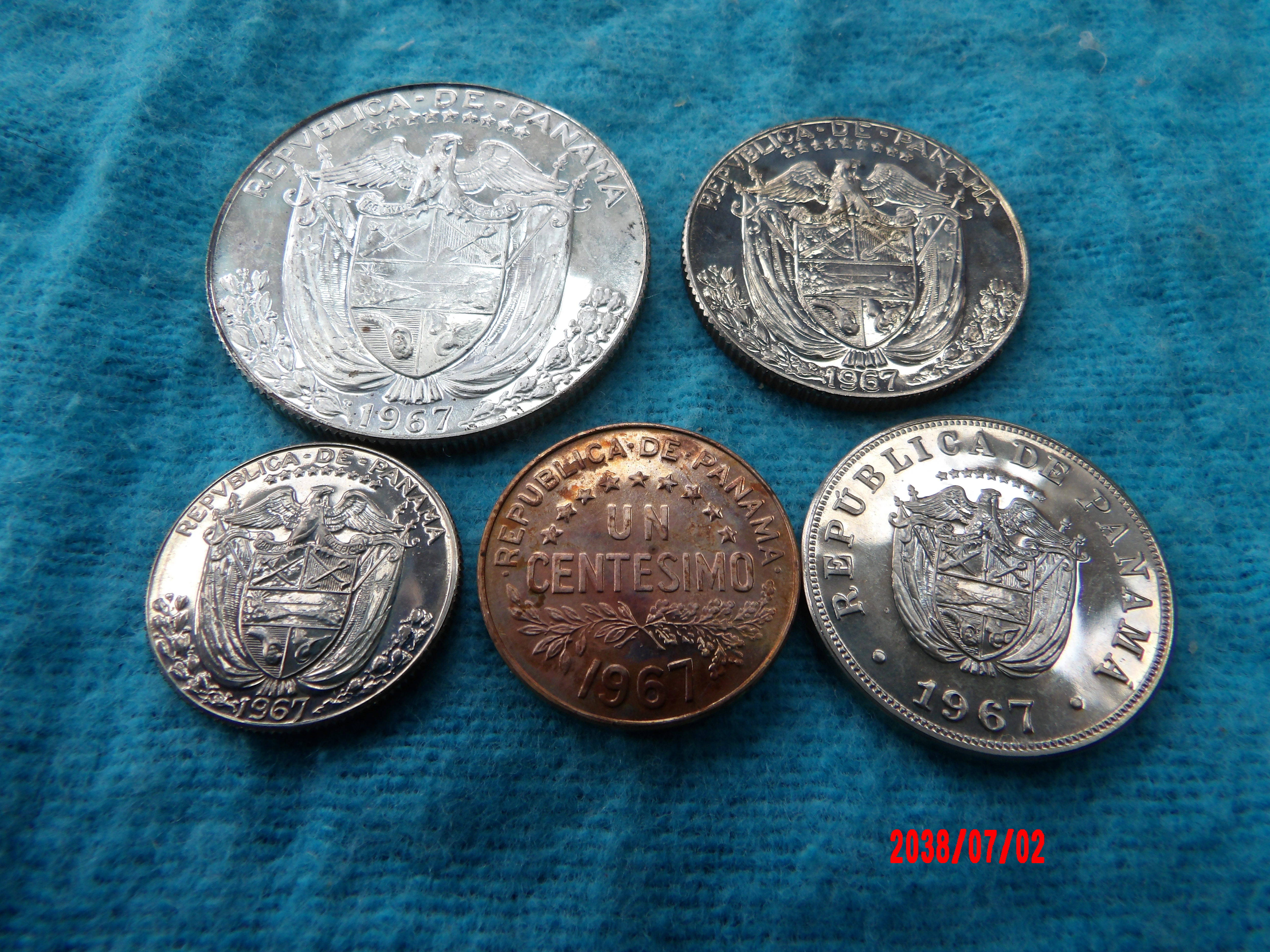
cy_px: 476
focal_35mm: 23
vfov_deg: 58.9
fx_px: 844
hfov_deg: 73.9
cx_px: 635
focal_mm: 4.2
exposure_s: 1/44
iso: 100
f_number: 4.1
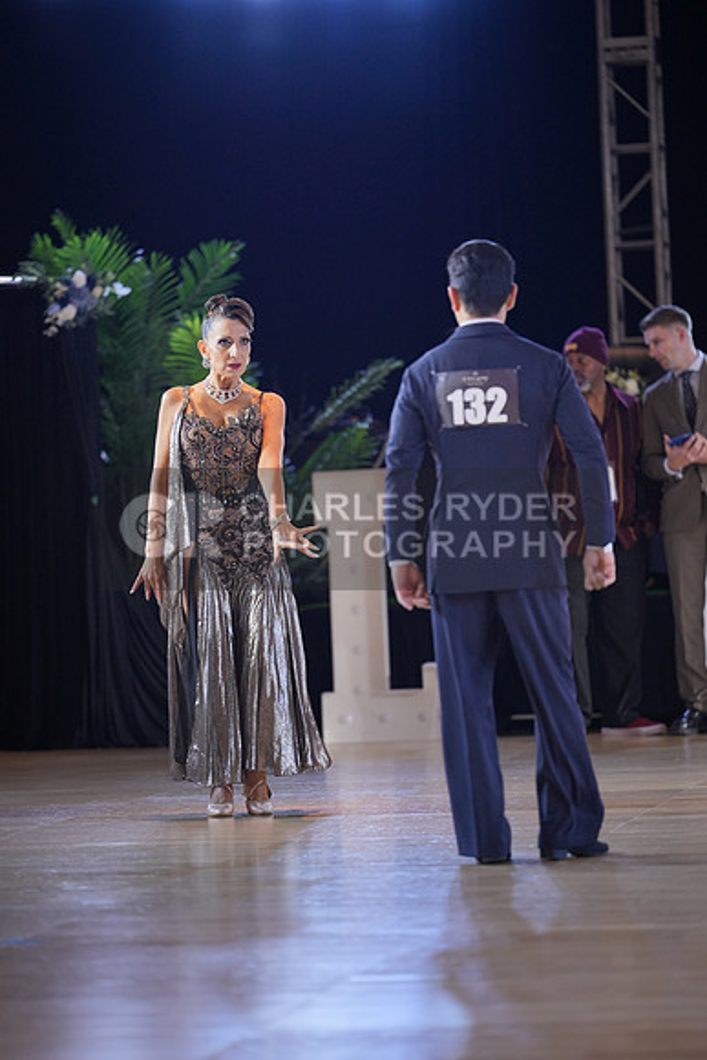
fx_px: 4416
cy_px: 530
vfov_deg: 13.7
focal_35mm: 150
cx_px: 354
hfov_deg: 9.2
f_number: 2
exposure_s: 1/500
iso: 800
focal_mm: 150
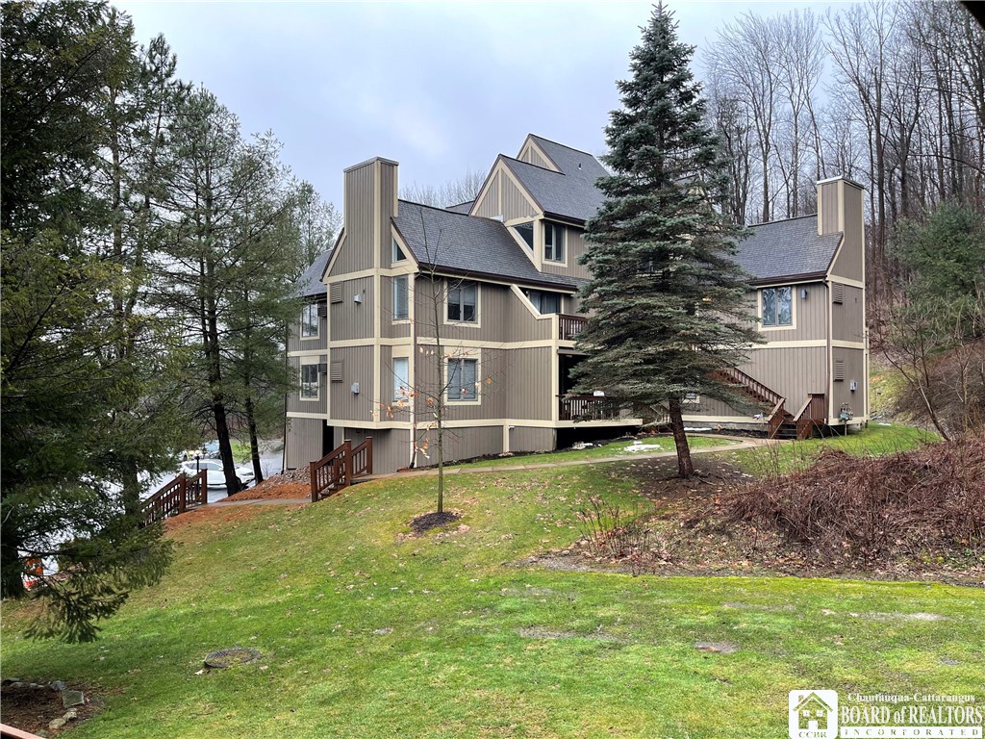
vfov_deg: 53.1
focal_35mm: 26
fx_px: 740
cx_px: 492
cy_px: 370
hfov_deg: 67.3
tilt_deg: +0.5
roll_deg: +0.5
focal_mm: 5.1
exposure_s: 1/121
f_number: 1.6
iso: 64
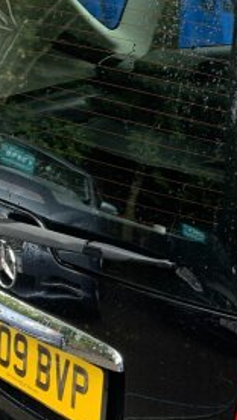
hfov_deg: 11.5
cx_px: 517
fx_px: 1027
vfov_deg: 23.0
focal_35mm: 92
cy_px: 293
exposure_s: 1/121
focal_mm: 4.25
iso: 50
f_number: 1.8
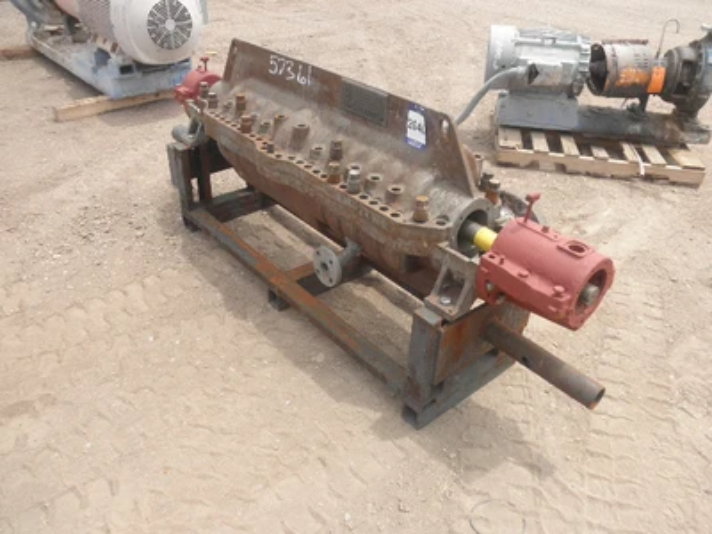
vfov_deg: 49.7
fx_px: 576
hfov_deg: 63.4
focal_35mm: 28
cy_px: 267
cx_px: 356
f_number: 8.5
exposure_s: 1/50
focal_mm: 5
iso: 64
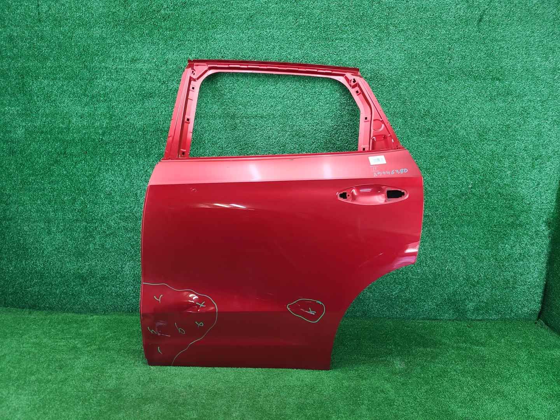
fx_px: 421
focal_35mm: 26
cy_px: 210
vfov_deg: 53.1
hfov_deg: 67.3
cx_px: 280
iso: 154
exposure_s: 1/50
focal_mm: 5.4
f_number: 1.8
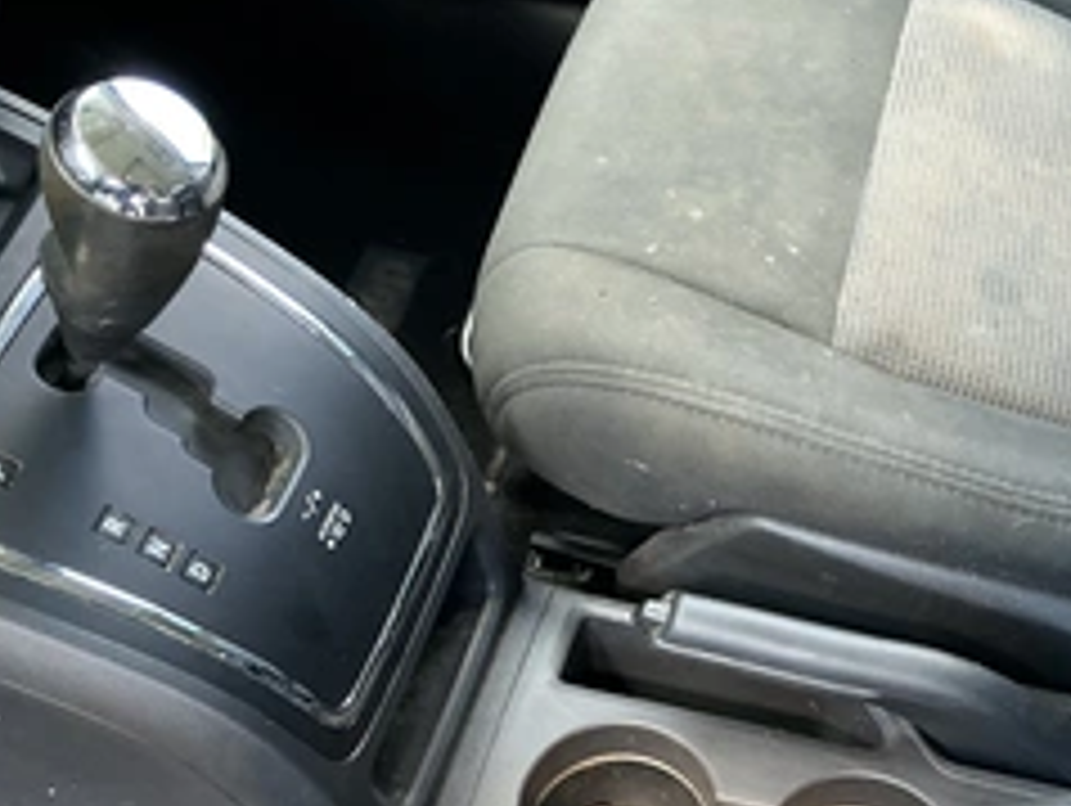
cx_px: 765
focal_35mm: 47
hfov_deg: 39.6
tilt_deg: -58.5
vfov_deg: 30.3
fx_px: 1456
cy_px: 626
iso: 80
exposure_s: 1/60
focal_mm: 3
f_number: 1.8
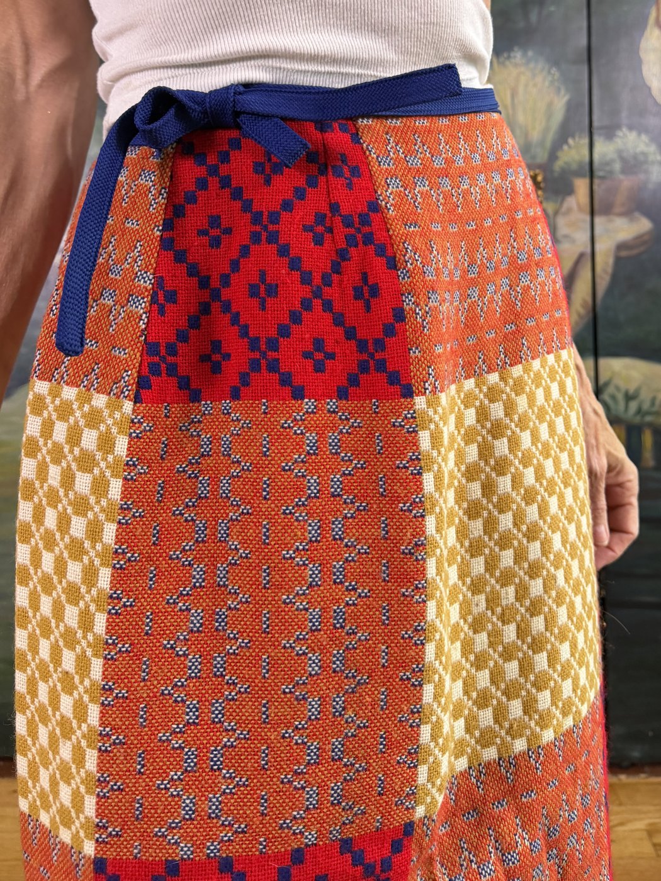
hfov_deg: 56.8
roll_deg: +0.3
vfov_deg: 71.6
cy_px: 440
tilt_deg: -1.9
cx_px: 330
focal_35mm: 24
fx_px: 611
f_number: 1.78
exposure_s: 1/103
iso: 200
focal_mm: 6.76
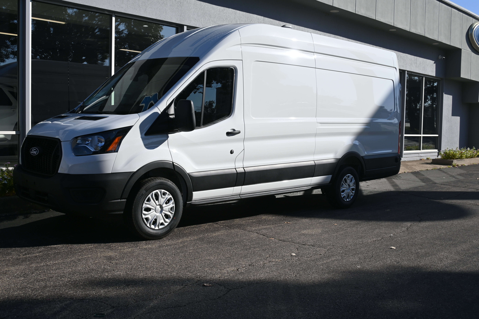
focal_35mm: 46
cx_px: 240
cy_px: 160
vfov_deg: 29.4
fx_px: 609
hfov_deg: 43.0
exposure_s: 1/500
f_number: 8
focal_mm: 30.5
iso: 100
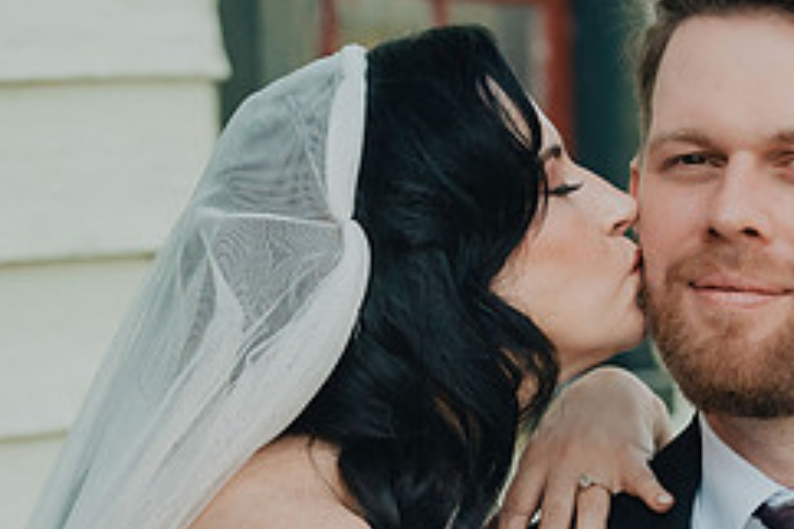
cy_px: 370
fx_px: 5819
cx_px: 381
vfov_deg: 5.2
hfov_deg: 7.8
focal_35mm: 264
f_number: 3.5
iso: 800
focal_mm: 110
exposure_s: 1/2000
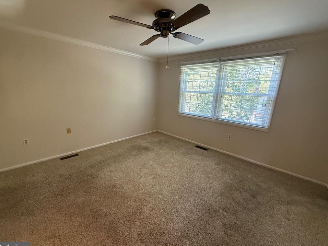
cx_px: 163
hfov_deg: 98.2
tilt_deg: -13.3
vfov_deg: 81.7
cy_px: 124
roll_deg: -2.4
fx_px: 142
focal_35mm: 15
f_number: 2.2
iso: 400
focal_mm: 2.22
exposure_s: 1/120
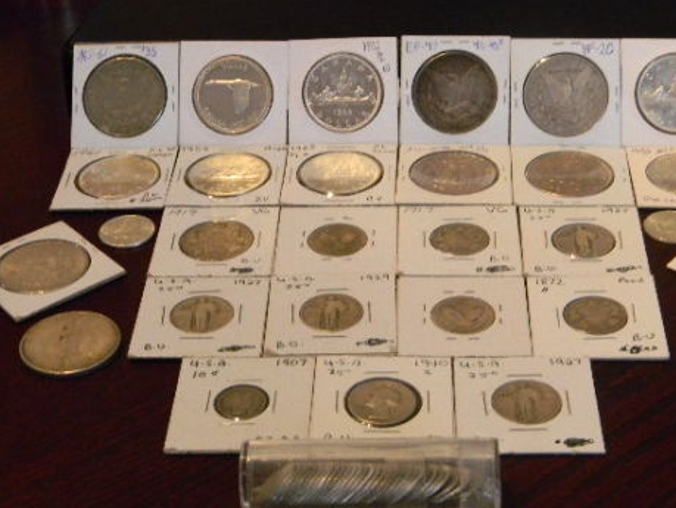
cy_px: 222
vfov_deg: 20.5
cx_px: 386
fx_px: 1407
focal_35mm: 72
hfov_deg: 27.0
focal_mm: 10.1
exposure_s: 1/27.5
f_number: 4.1
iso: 400
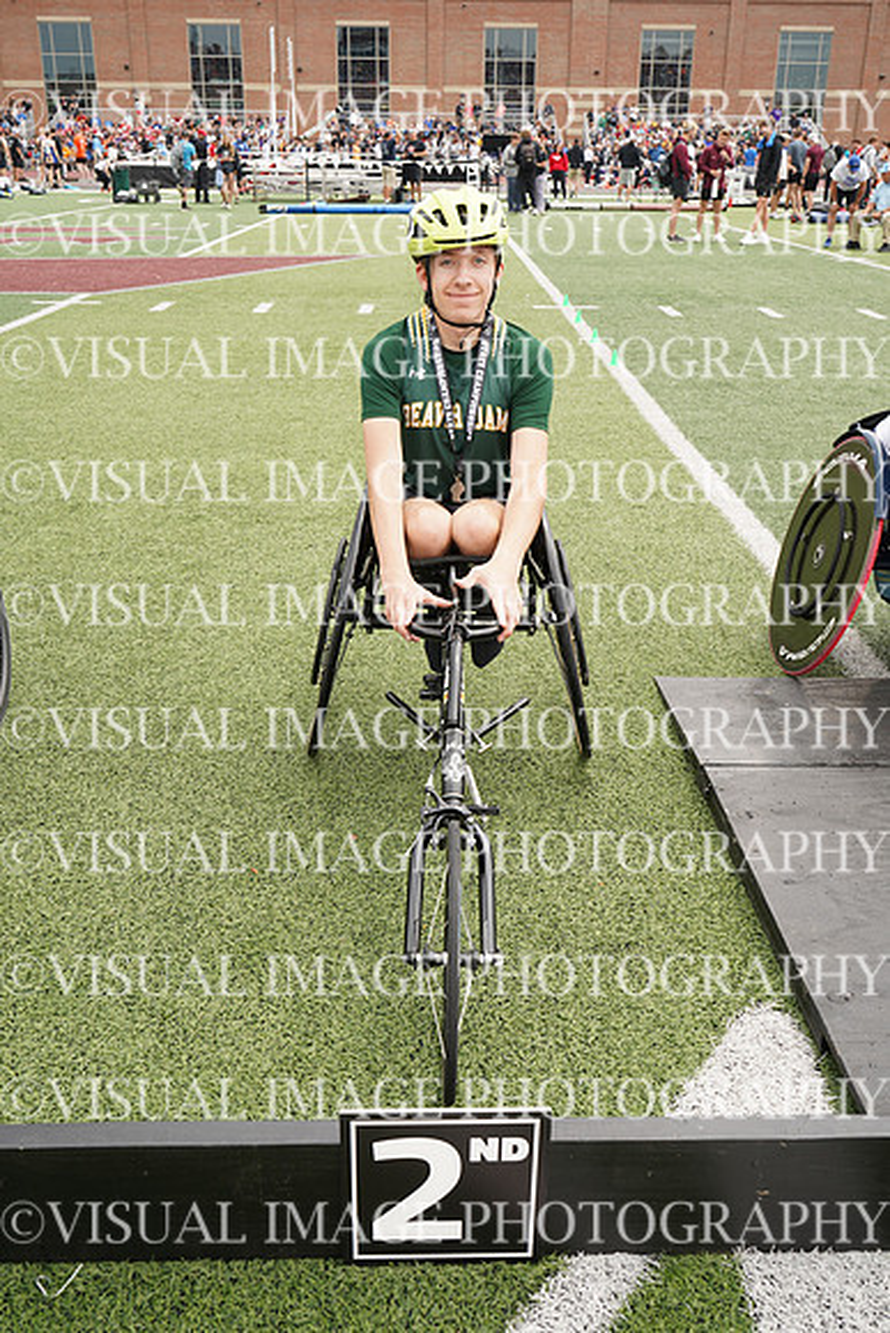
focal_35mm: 32
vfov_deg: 58.7
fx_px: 1186
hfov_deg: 41.1
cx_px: 445
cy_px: 666
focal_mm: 32
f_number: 9
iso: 200
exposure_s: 1/160
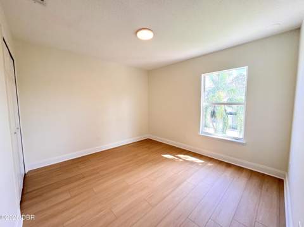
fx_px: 123
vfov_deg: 85.6
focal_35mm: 14
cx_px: 152
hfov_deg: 102.1
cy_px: 114
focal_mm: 2.22
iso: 50
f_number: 2.2
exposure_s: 1/153
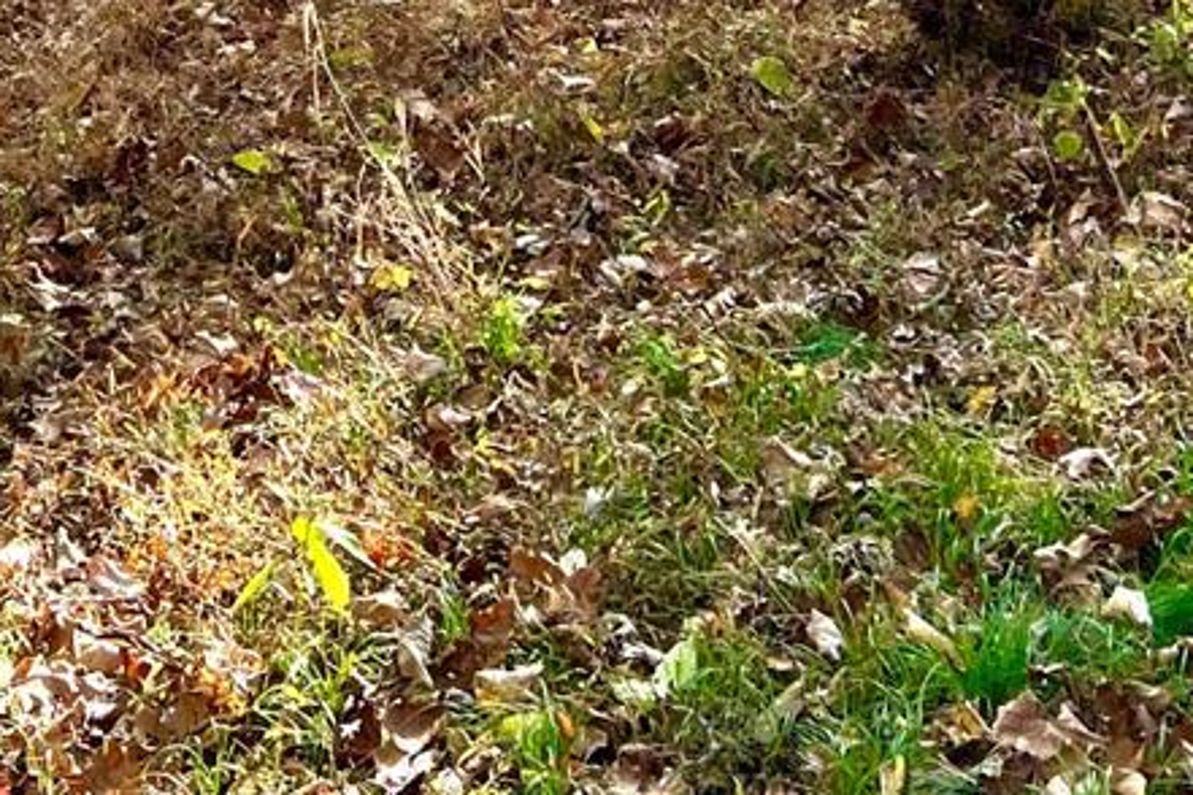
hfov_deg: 21.9
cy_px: -787
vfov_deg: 13.0
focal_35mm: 92
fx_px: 3049
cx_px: 296
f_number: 1.5
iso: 50
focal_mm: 5.7
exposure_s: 1/1147
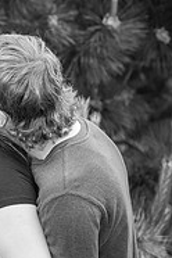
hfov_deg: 5.4
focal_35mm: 254
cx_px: -24
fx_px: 1820
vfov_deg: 8.1
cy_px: 169
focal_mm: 105
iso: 500
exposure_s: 1/1600
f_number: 5
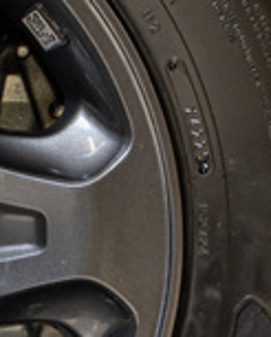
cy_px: 247
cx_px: -217
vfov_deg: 4.1
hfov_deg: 3.3
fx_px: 4698
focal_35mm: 470
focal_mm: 75
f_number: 2.8
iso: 640
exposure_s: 1/125
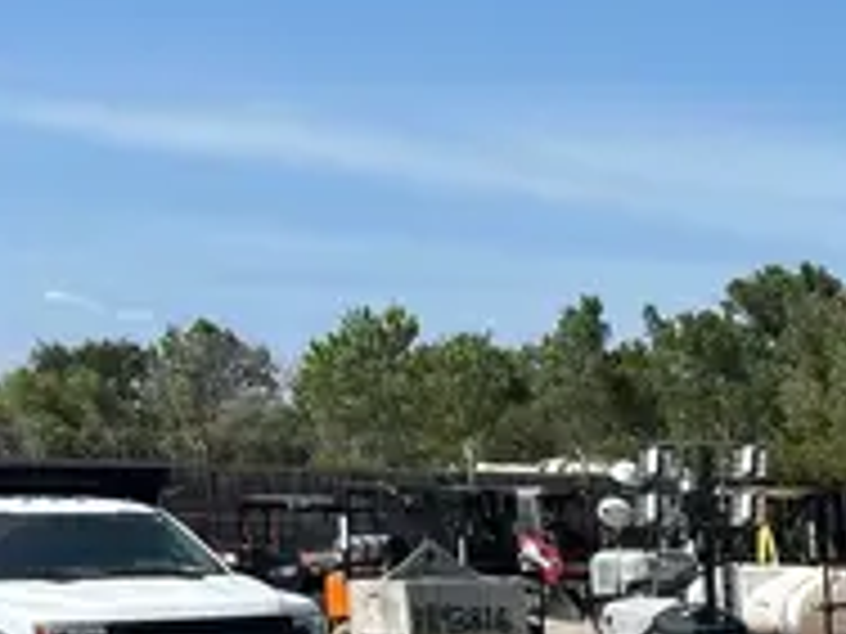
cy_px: 866
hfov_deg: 21.8
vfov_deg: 17.9
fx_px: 1857
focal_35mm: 76
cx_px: 1228
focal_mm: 5.7
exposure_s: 1/4444
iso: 50
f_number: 1.5
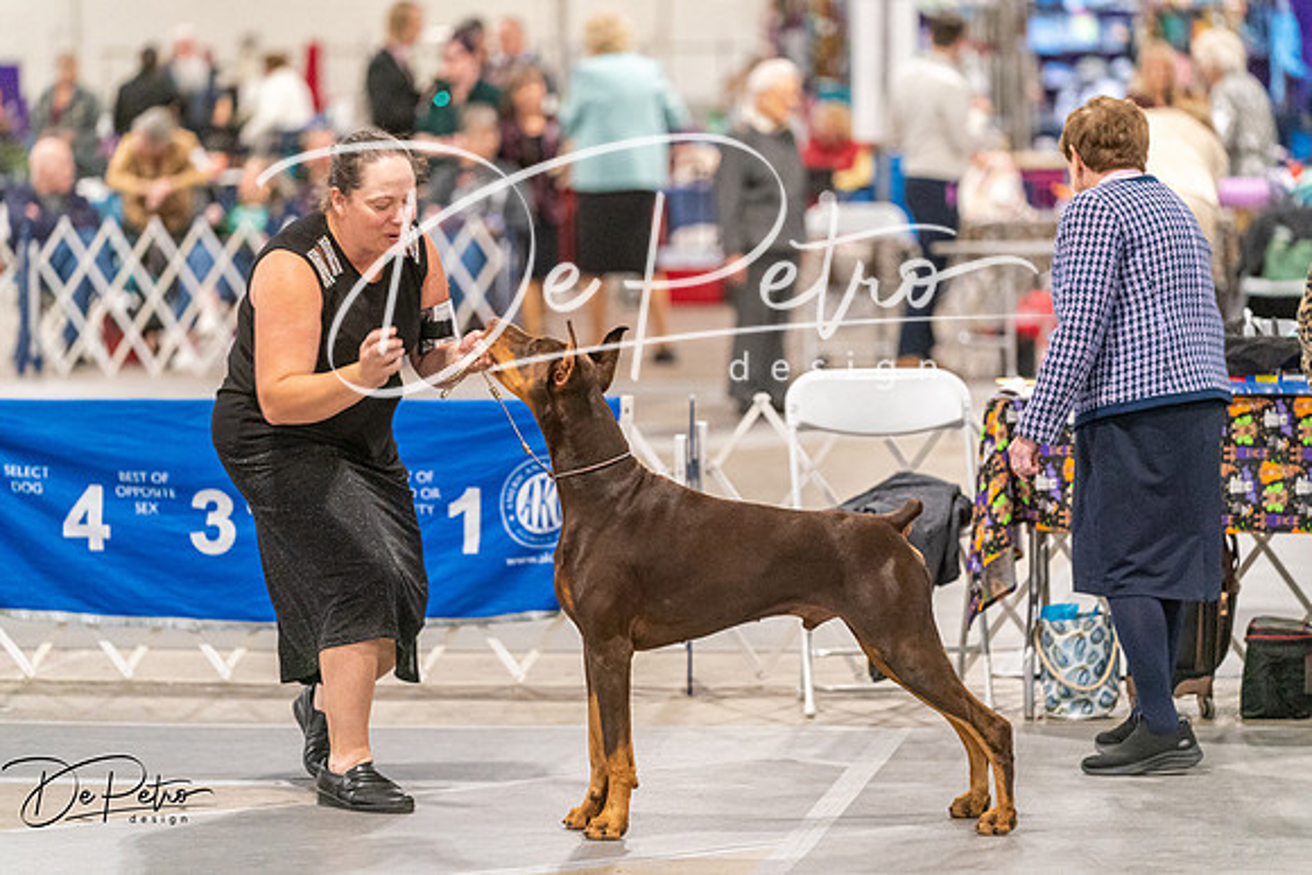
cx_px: 656
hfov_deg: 11.8
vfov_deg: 7.9
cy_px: 438
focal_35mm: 174
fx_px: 6343
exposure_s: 1/250
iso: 6400
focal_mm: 174
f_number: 3.2
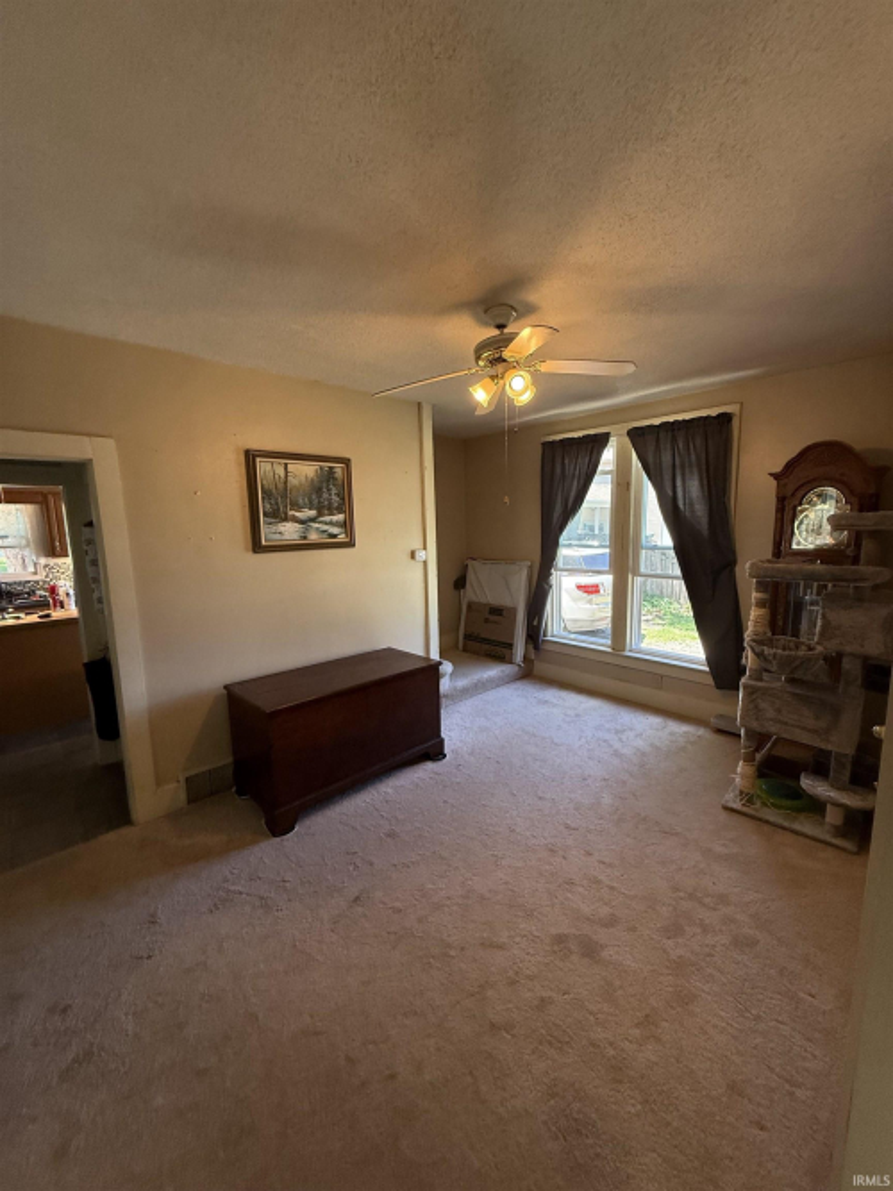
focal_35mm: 14
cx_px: 446
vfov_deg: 102.1
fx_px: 482
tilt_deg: -8.2
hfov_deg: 85.7
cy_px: 596
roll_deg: +0.2
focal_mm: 2.22
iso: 200
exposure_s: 1/120
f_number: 2.2
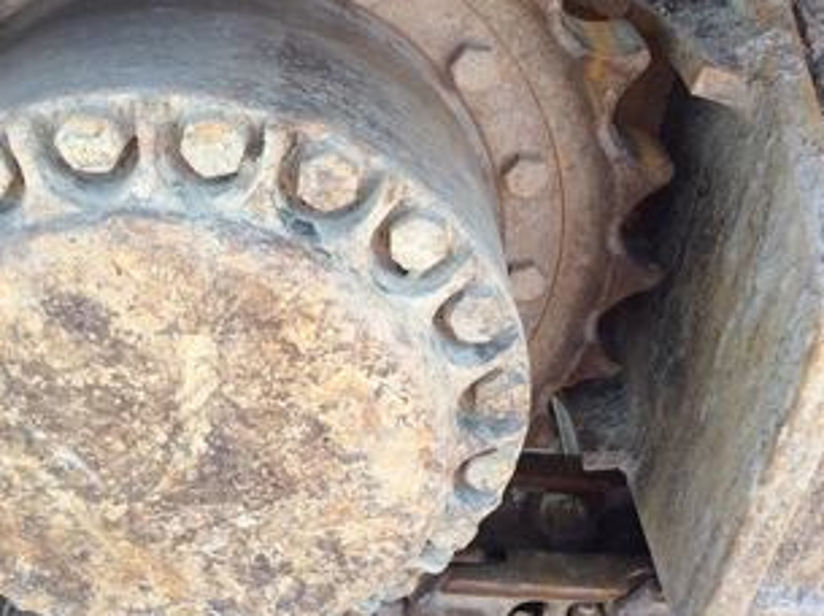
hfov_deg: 44.7
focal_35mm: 42
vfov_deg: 34.2
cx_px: 346
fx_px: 999
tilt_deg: -33.1
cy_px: 269
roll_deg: -6.8
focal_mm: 3.3
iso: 32
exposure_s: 1/167
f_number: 2.4
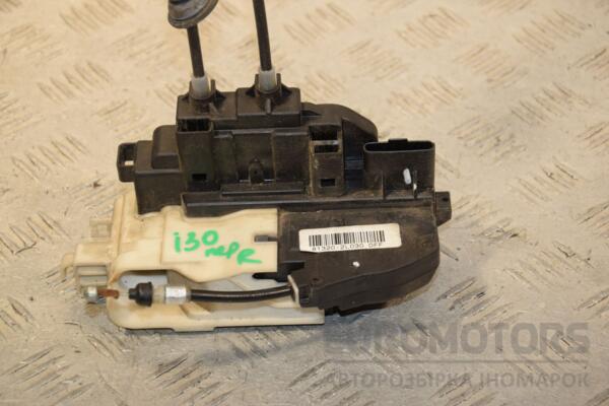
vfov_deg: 13.0
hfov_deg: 19.5
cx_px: 304
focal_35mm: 105
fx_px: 1776
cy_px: 203
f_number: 7.1
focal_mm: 70
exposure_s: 1/200
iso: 800
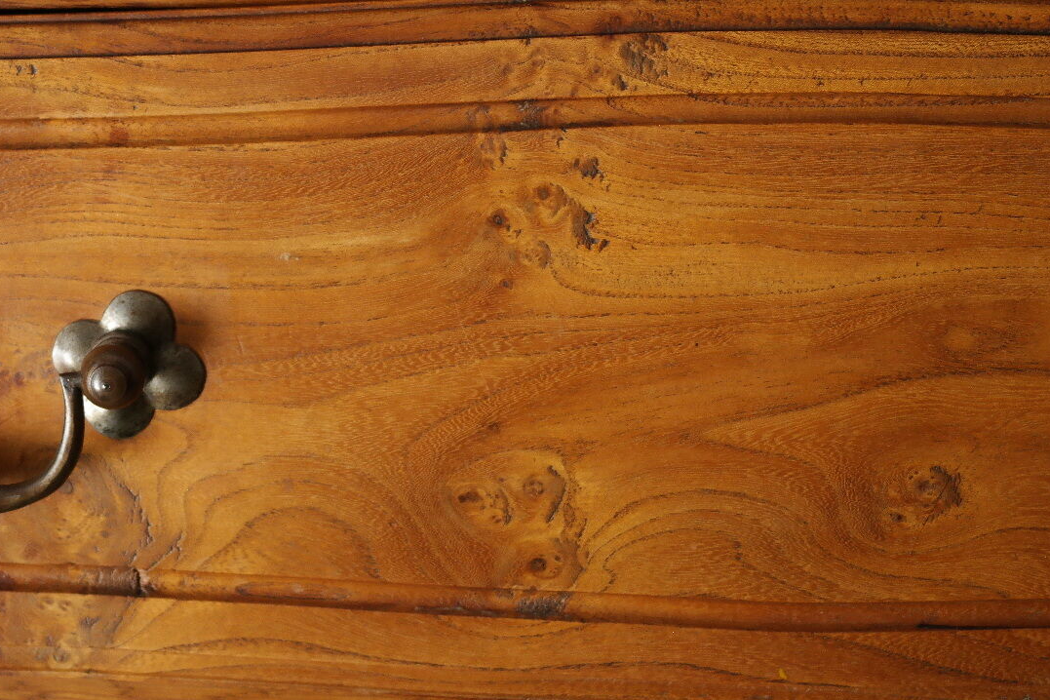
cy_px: 179
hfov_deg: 23.8
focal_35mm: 85
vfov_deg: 16.0
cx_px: 321
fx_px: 2479
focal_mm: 35
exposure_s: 1/30
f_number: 5.6
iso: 800
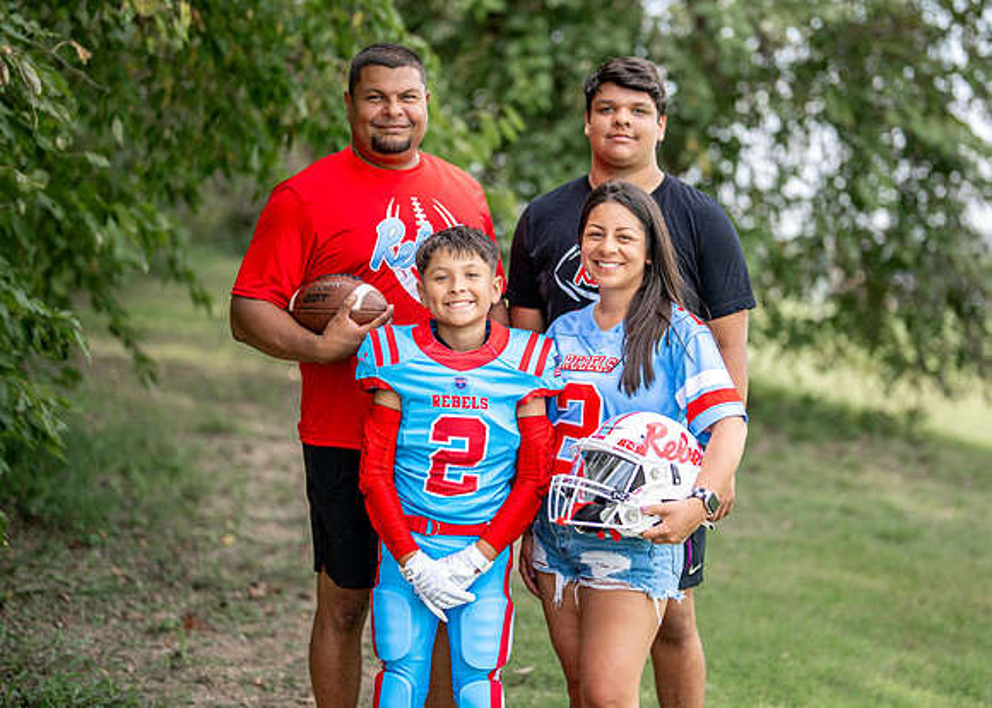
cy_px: 313
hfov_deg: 29.7
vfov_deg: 21.5
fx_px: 1868
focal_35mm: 66
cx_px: 581
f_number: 1.2
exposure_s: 1/2000
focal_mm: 50
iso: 100
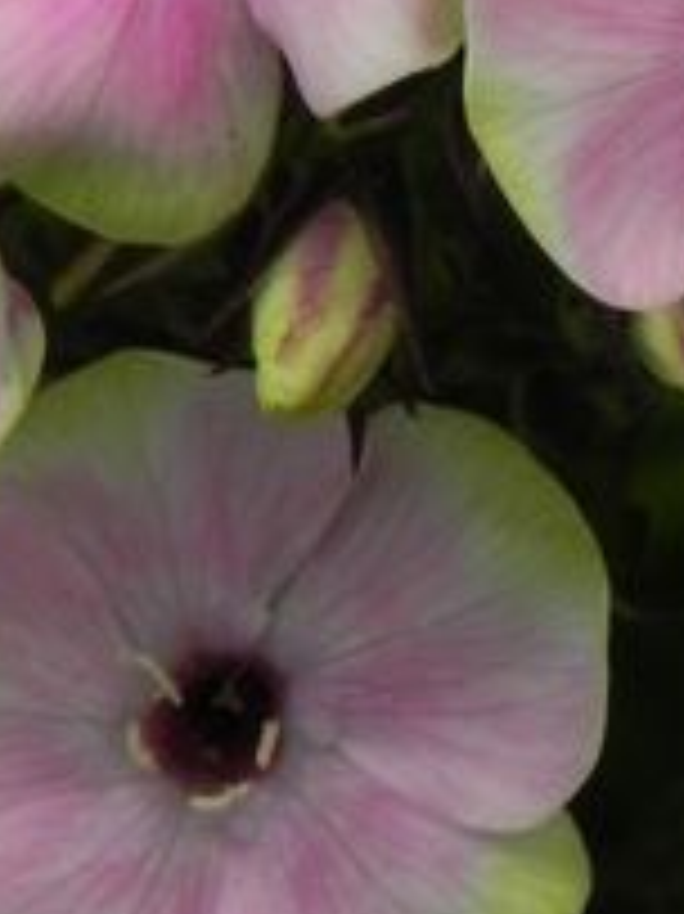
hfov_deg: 3.2
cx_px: 86
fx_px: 12158
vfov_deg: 4.3
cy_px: -239
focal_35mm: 461
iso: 160
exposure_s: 1/320
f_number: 7.1
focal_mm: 20.8
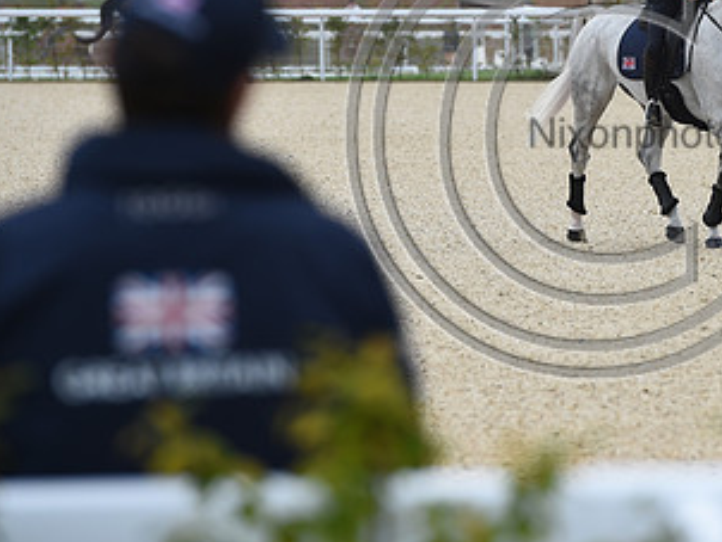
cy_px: 103
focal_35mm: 369
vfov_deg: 4.0
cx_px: 564
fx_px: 7703
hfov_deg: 5.4
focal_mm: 200
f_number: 5
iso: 400
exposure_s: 1/800
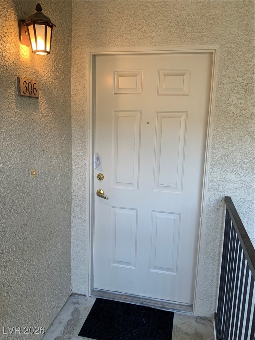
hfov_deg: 48.2
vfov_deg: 61.7
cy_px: 170
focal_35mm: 29
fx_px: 285
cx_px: 128
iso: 80
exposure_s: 1/60
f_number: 1.8
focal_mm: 3
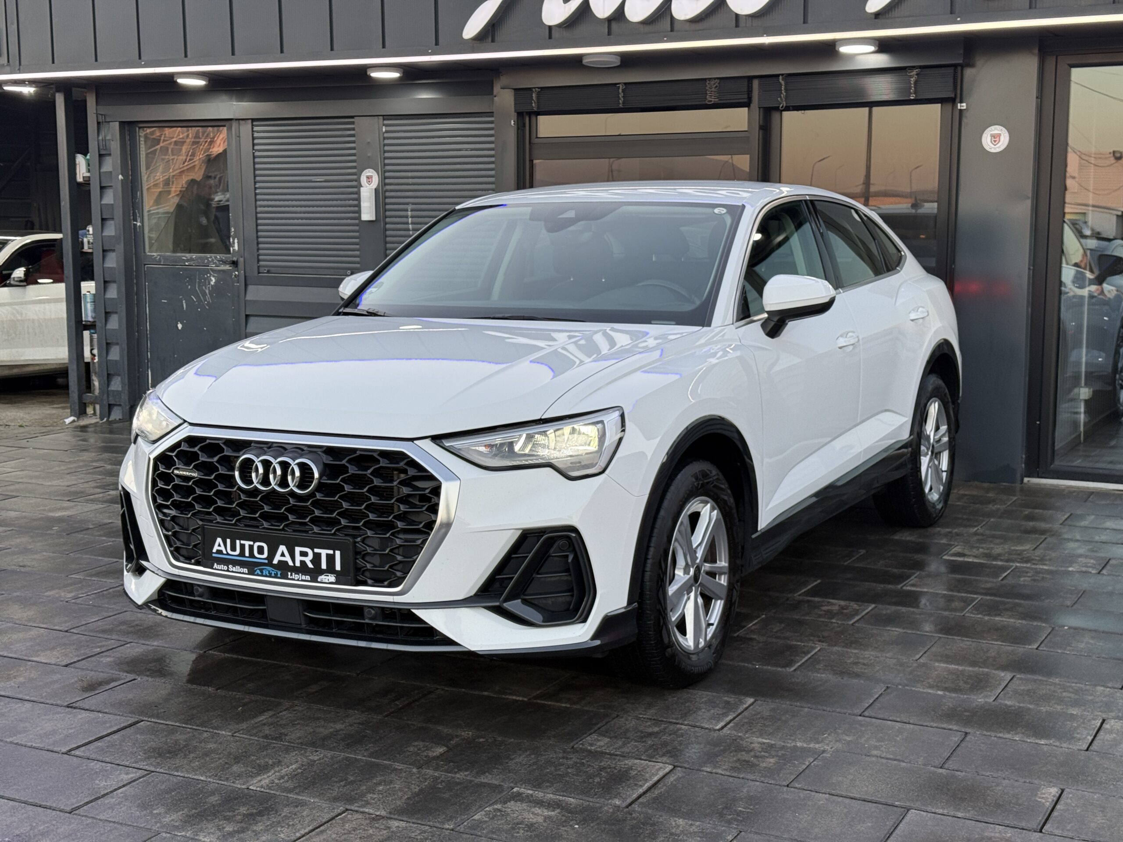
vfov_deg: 30.3
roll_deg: -0.3
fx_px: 1557
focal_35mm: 48
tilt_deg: -5.8
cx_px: 562
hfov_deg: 39.7
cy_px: 421
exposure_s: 1/129
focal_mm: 6.76
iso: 50
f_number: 1.78
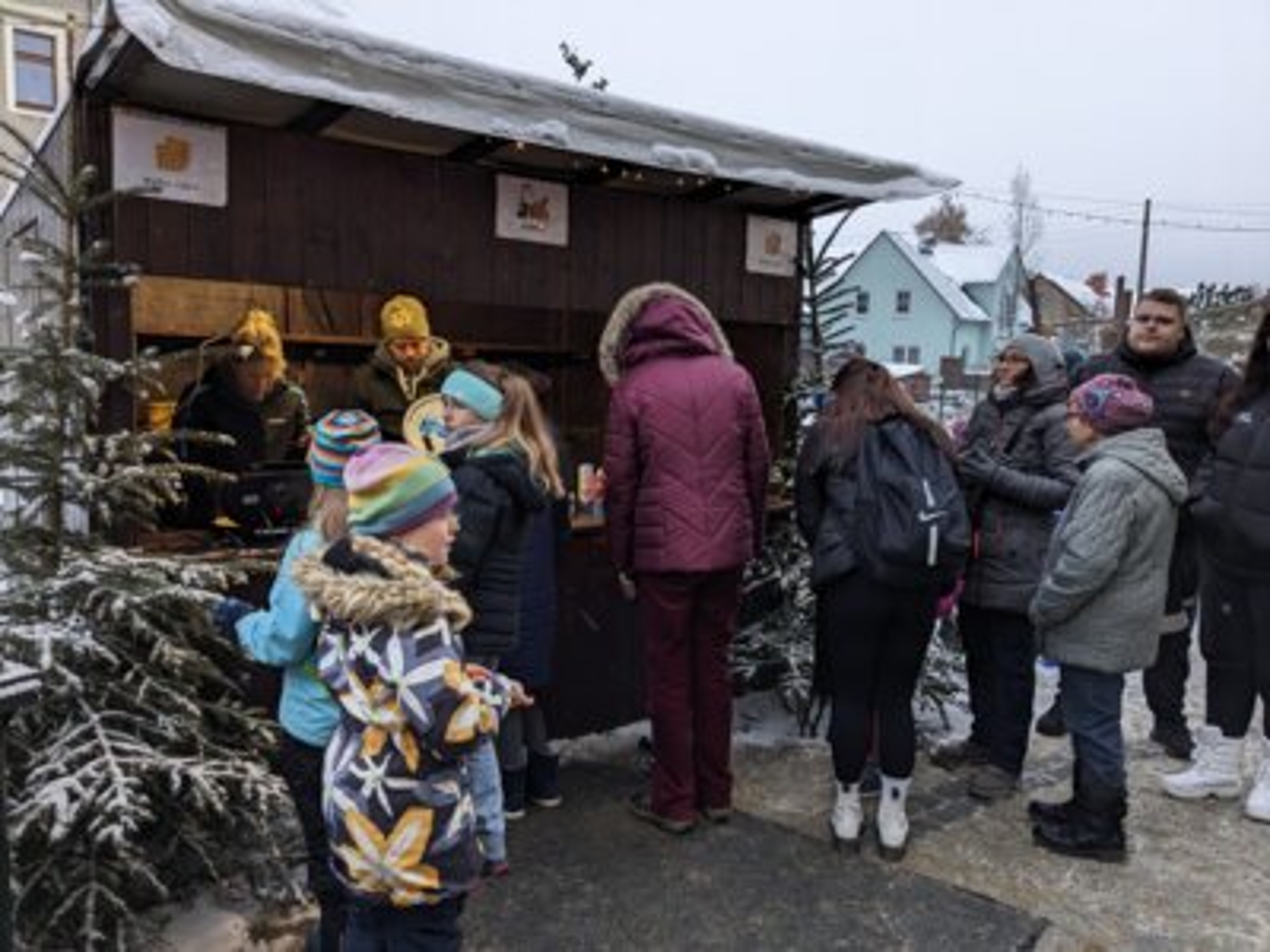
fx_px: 991
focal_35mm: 27
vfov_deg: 51.4
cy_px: 476
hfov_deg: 65.3
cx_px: 635
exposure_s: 1/99.9
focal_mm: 4.38
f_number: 1.73
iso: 72
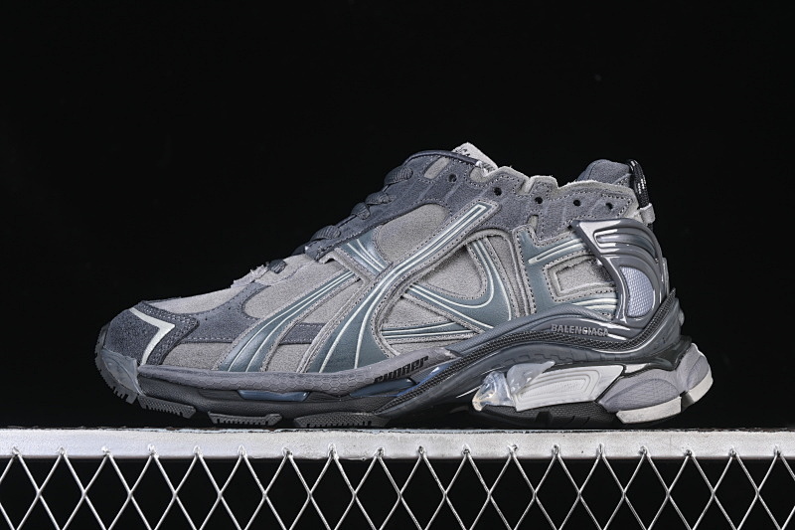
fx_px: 1656
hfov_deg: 27.0
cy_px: 265
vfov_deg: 18.2
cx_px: 398
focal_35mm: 75
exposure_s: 1/60
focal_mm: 50
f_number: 6.3
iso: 160
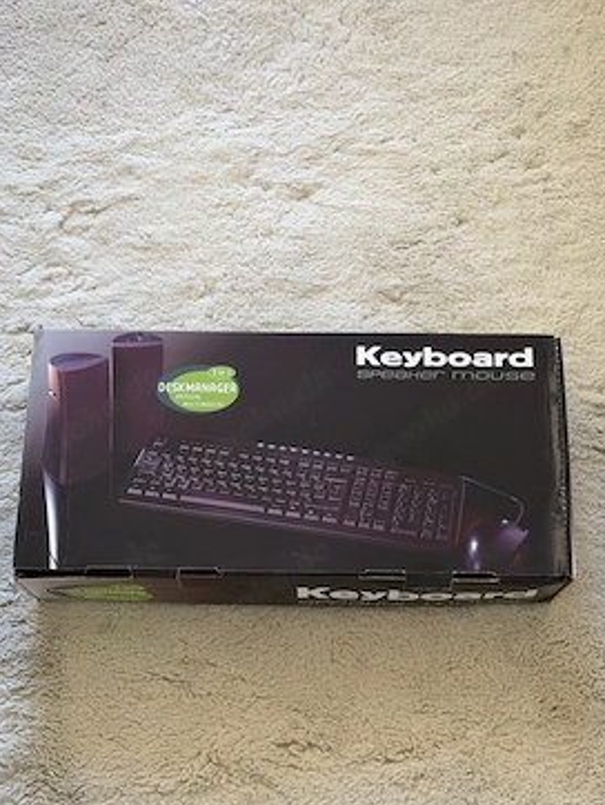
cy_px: 440
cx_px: 314
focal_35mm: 53
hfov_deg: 27.6
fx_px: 1234
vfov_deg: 36.1
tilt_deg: -69.9
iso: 250
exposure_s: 1/60
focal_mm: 6.76
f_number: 1.78
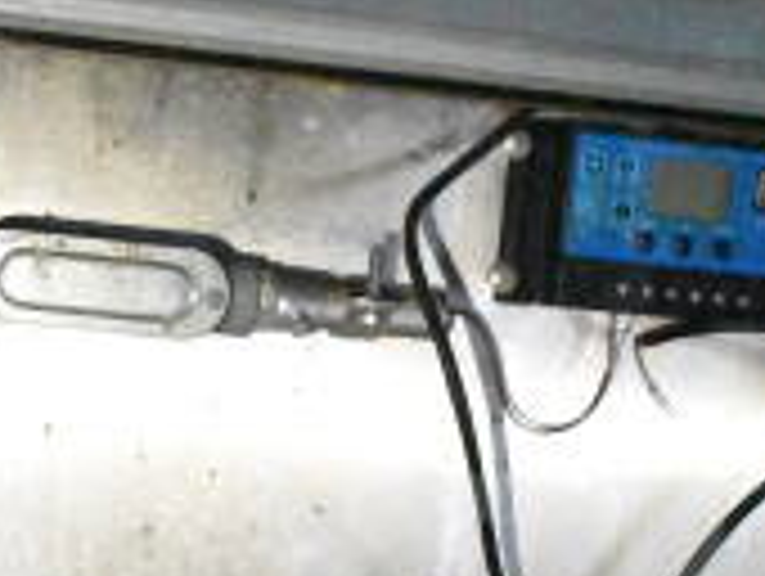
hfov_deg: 14.1
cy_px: 835
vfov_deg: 10.3
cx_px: 333
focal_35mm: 140
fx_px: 3092
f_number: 4
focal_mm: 27
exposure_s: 1/40
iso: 25600
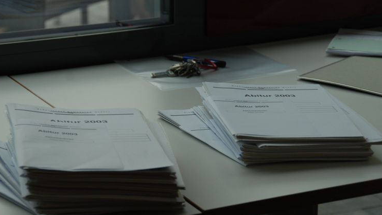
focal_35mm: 139
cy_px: 117
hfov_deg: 15.4
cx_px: 191
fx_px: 1408
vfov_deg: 8.7
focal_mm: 82
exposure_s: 1/125
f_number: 5.6
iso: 100
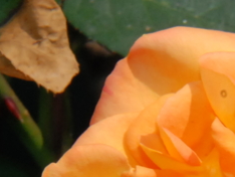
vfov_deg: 1.1
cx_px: 236
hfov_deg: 1.5
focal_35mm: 1333
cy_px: 236
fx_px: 9059
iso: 800
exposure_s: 1/200
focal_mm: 270
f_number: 32
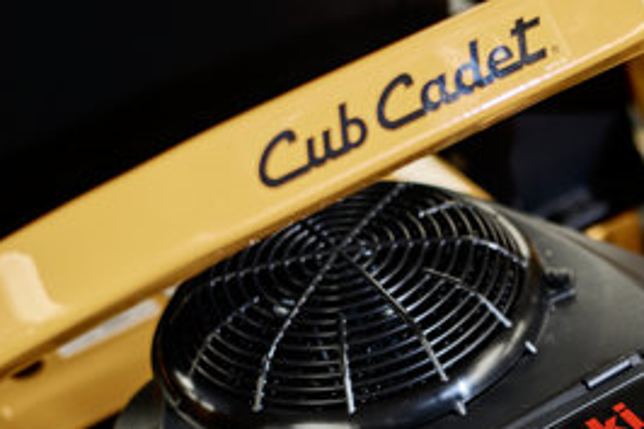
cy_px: 399
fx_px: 1949
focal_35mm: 109
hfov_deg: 18.4
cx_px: 583
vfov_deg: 12.4
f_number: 2
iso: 100
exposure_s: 1/125
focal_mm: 58
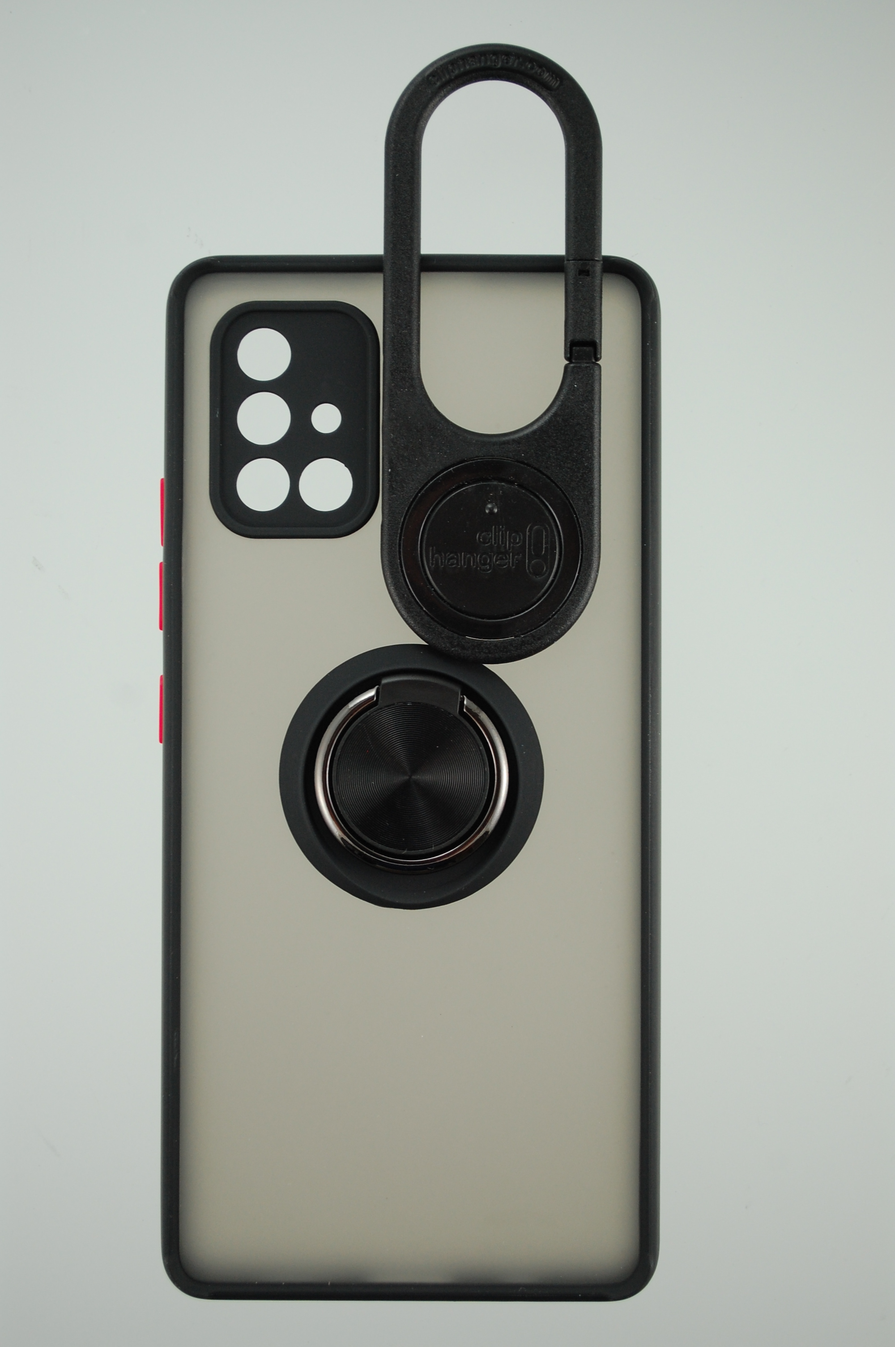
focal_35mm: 54
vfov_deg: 36.9
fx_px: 2017
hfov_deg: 25.0
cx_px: 448
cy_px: 674
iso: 400
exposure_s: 1/50
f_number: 5.3
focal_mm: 36
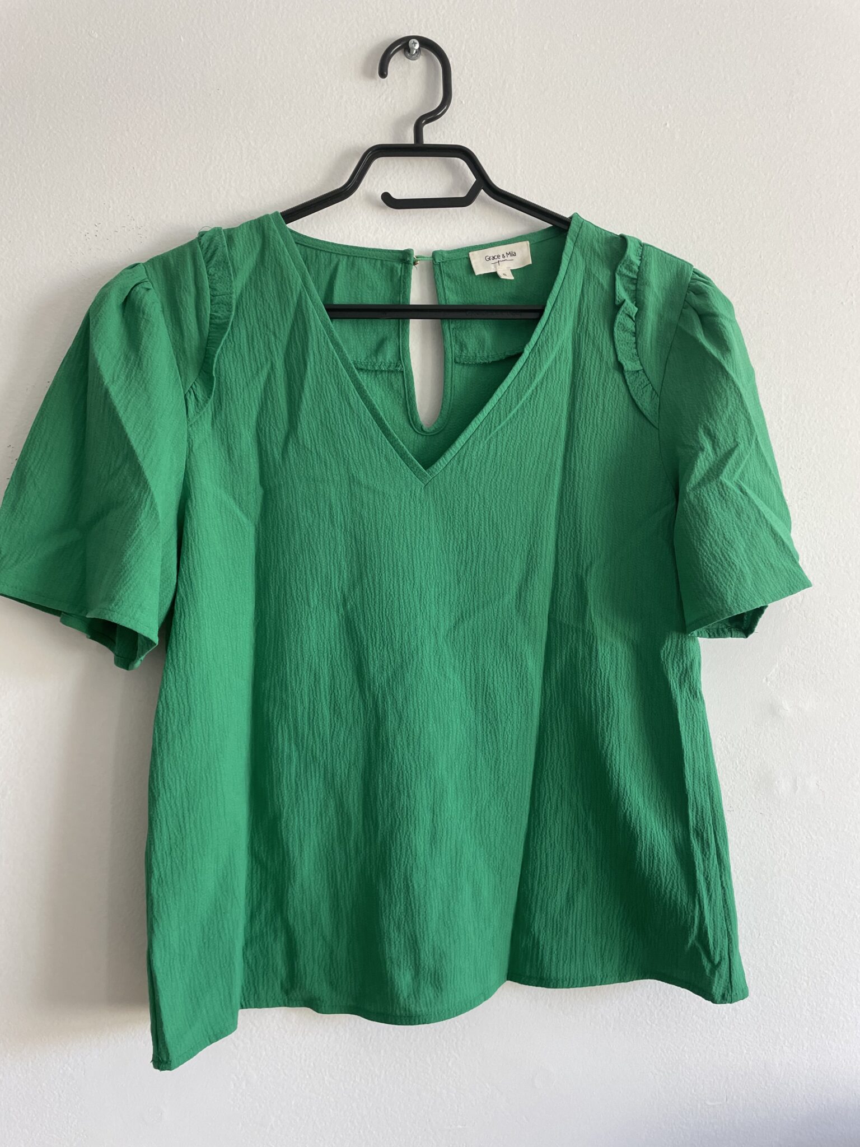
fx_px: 861
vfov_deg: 67.3
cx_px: 430
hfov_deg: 53.1
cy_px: 574
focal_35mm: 26
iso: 80
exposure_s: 1/121
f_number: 1.6
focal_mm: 4.2
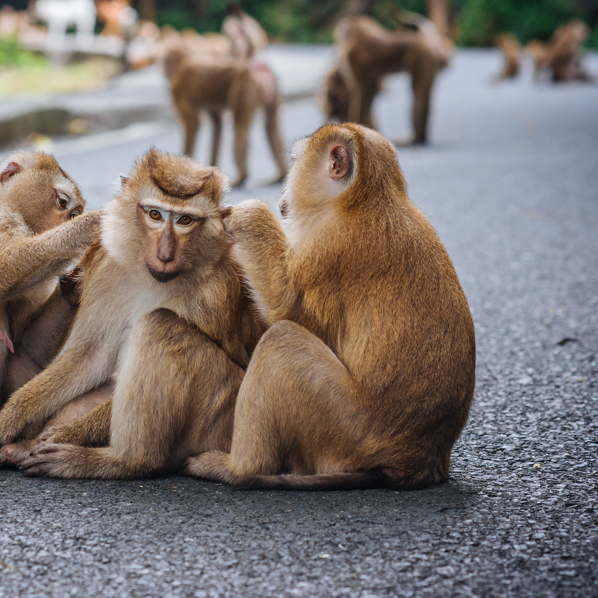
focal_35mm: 163
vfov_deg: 10.7
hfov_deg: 10.7
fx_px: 3186
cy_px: 300
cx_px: 151
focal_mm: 85
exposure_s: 1/200
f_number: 4
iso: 400
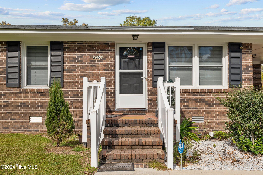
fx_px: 212
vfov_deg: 44.9
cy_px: 88
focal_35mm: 29
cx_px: 132
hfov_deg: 63.7
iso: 250
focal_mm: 29
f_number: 8
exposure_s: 1/800
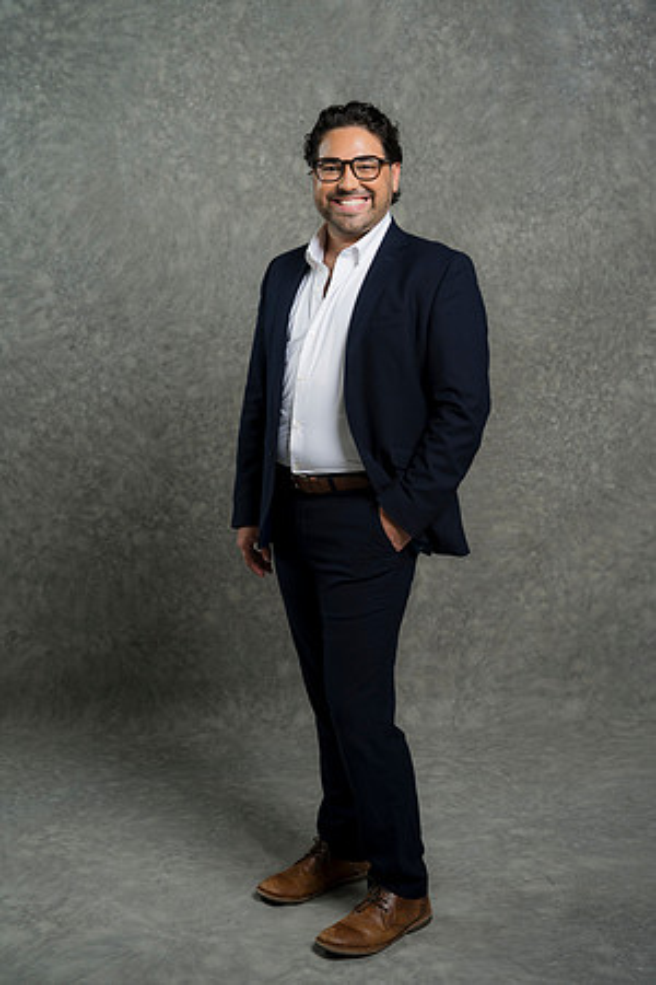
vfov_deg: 36.2
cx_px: 328
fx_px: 1503
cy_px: 492
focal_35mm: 55
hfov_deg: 24.6
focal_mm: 55
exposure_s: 1/160
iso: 125
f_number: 4
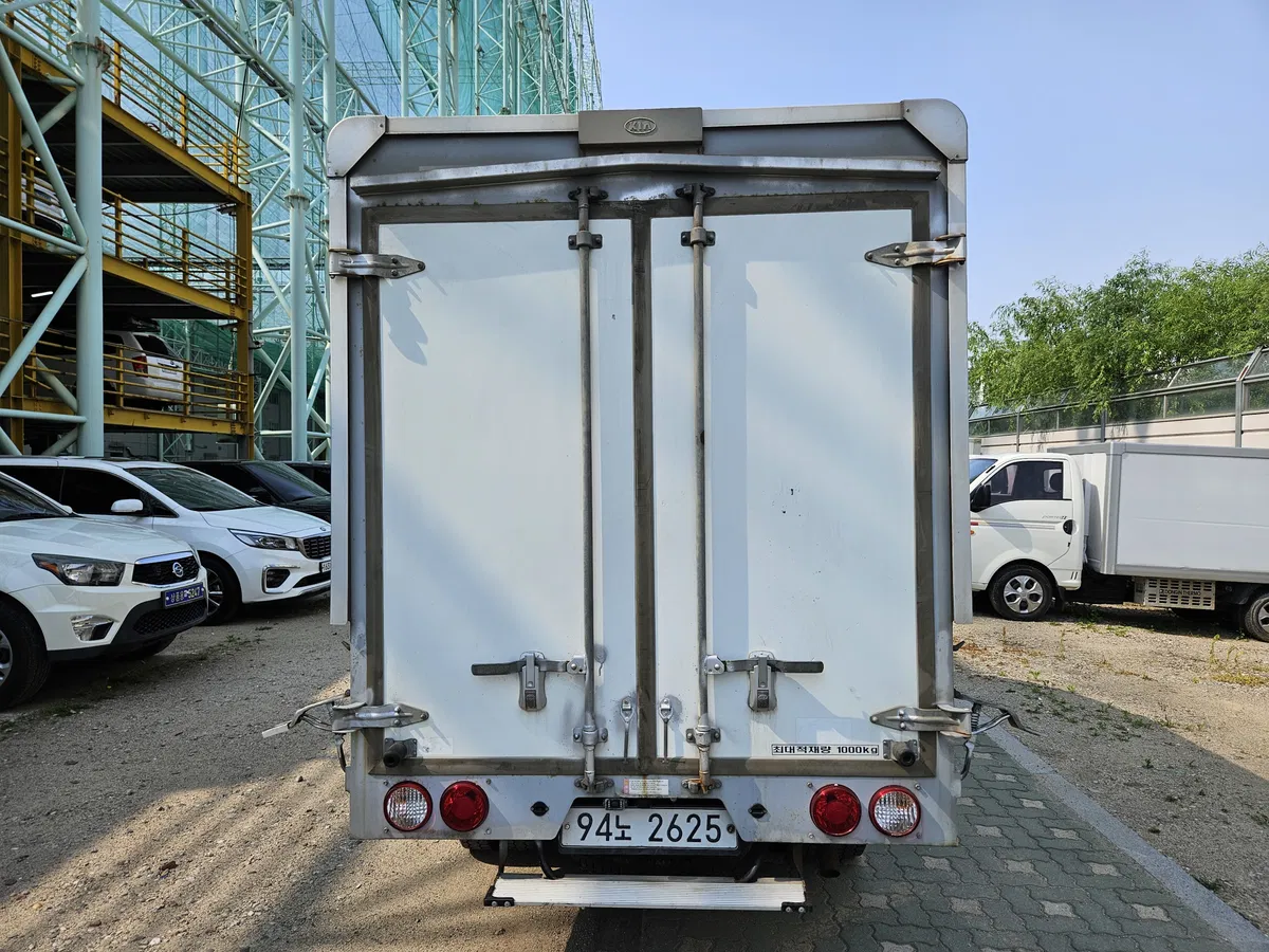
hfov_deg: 73.9
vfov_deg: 58.9
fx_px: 843
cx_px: 634
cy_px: 476
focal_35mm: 23
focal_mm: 5.4
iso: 25
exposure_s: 1/1461
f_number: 1.8
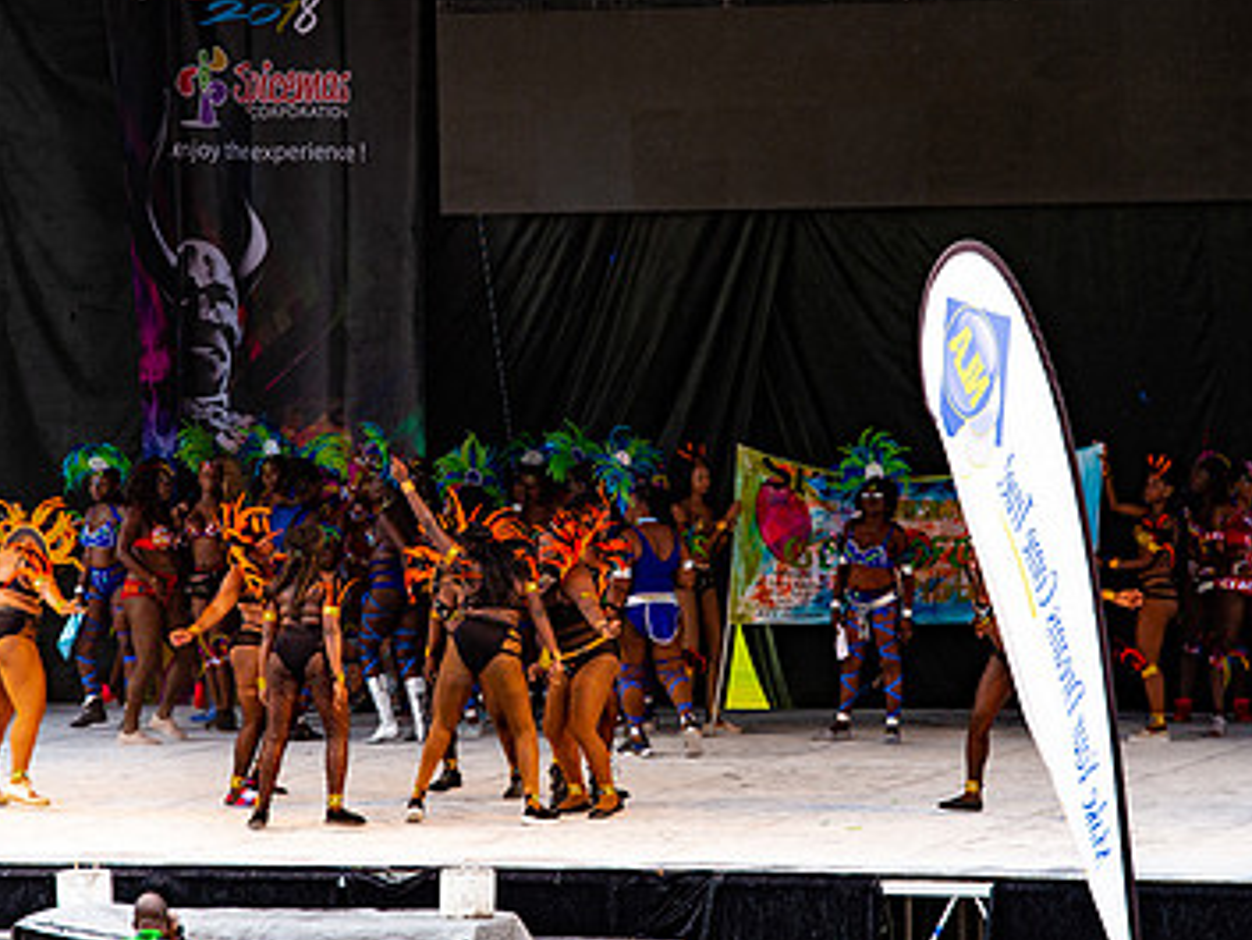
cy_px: 429
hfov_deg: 6.8
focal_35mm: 292
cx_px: 557
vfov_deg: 5.1
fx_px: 10565
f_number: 5
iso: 500
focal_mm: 185
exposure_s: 1/160
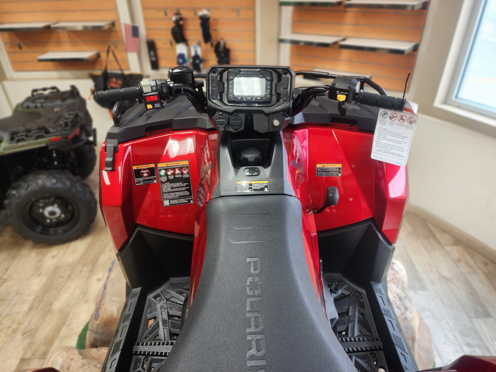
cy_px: 186
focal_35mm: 23
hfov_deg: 73.9
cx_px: 248
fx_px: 330
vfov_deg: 58.9
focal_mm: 6.4
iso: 250
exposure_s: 1/60
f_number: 1.8
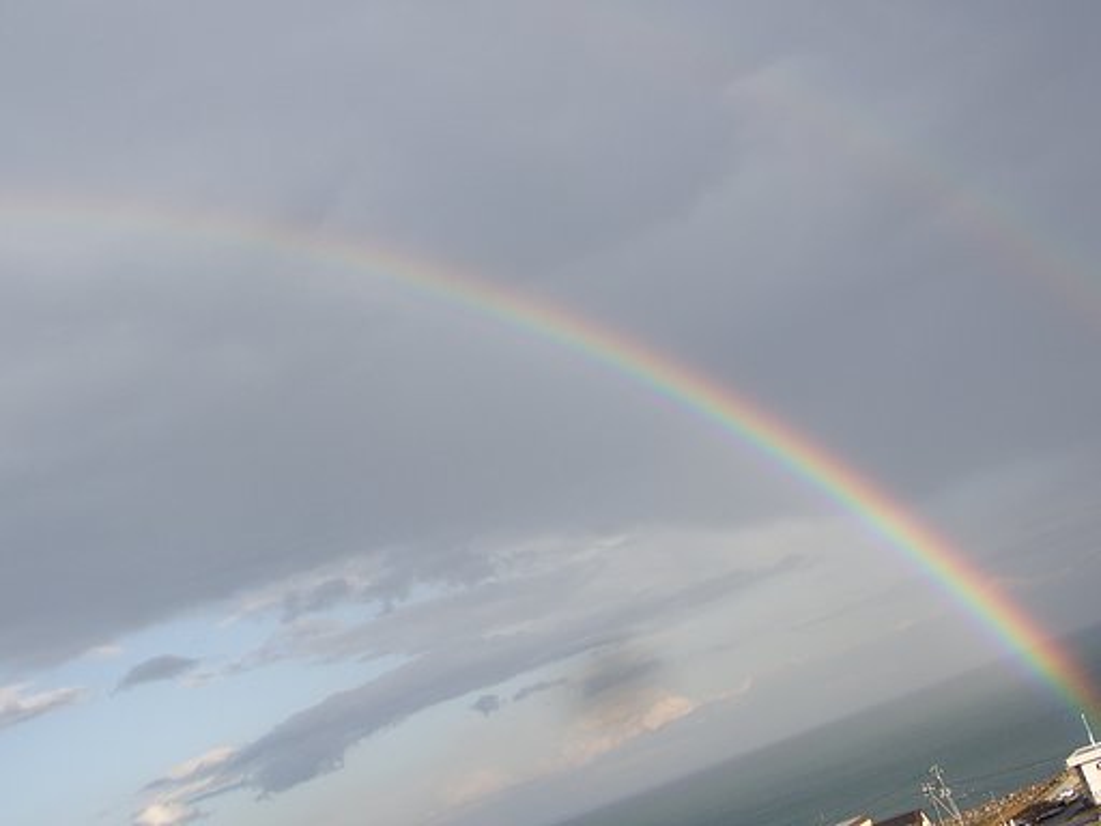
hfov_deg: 38.2
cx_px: 550
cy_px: 413
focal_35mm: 50
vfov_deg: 29.1
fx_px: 1590
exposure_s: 1/160
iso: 50
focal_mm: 8.2
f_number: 5
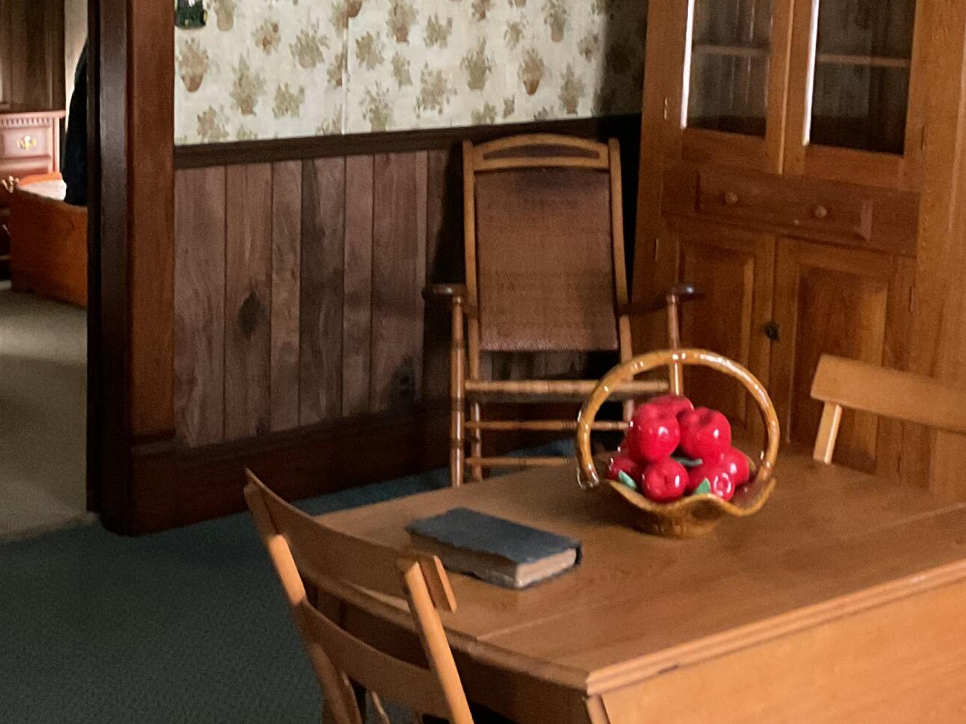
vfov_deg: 21.8
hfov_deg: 28.8
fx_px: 1870
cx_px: 321
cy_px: 203
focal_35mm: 67
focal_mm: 3
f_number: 1.8
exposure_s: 1/30
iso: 500
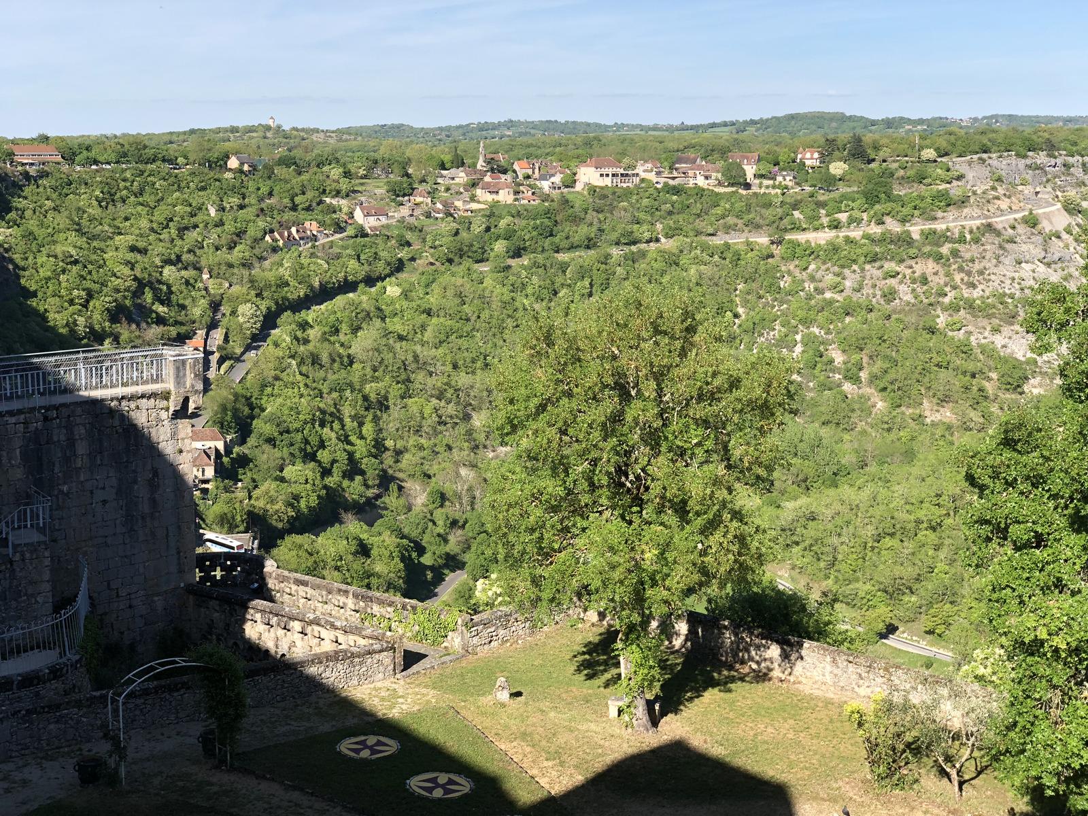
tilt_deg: -8.2
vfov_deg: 28.0
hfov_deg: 36.8
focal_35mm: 52
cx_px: 544
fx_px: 1634
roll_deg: +0.9
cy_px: 408
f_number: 2.4
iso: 16
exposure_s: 1/800
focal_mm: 6
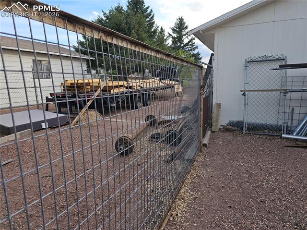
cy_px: 115
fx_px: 204
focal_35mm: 23
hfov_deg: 74.0
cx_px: 154
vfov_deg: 58.8
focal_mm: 6.3
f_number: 1.7
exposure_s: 1/153
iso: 10
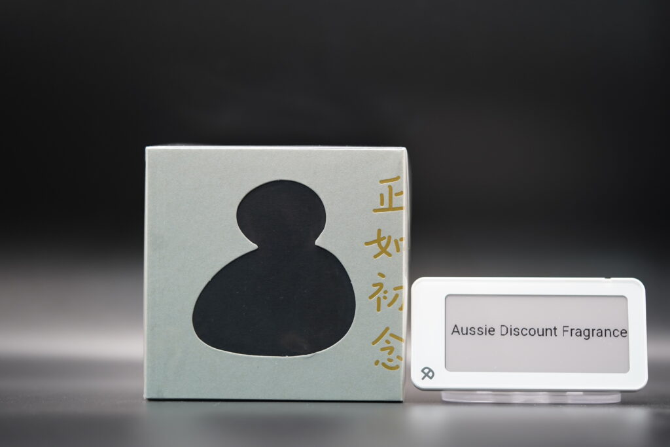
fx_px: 1675
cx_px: 335
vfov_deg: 15.2
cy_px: 224
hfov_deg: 22.6
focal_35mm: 90
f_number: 2.8
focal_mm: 90
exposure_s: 1/100
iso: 1000
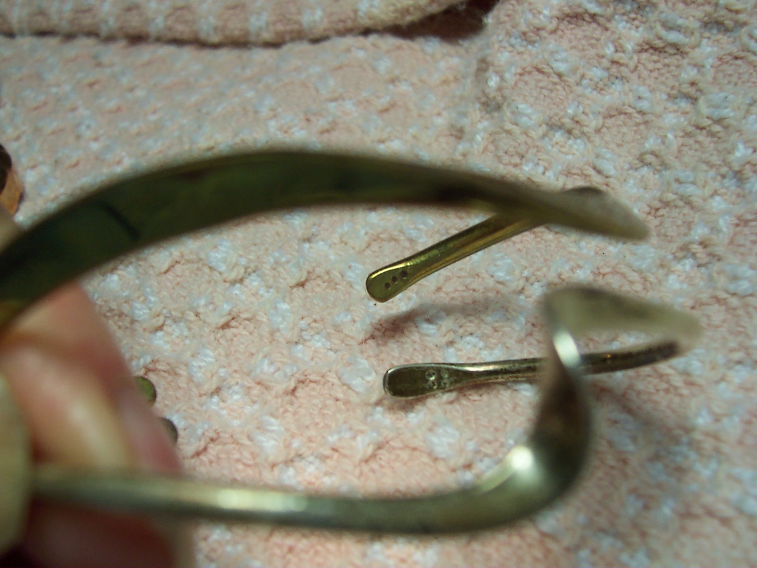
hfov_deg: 50.1
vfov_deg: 38.7
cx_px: 378
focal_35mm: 37
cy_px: 284
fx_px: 809
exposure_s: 1/90
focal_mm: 5.6
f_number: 2.8
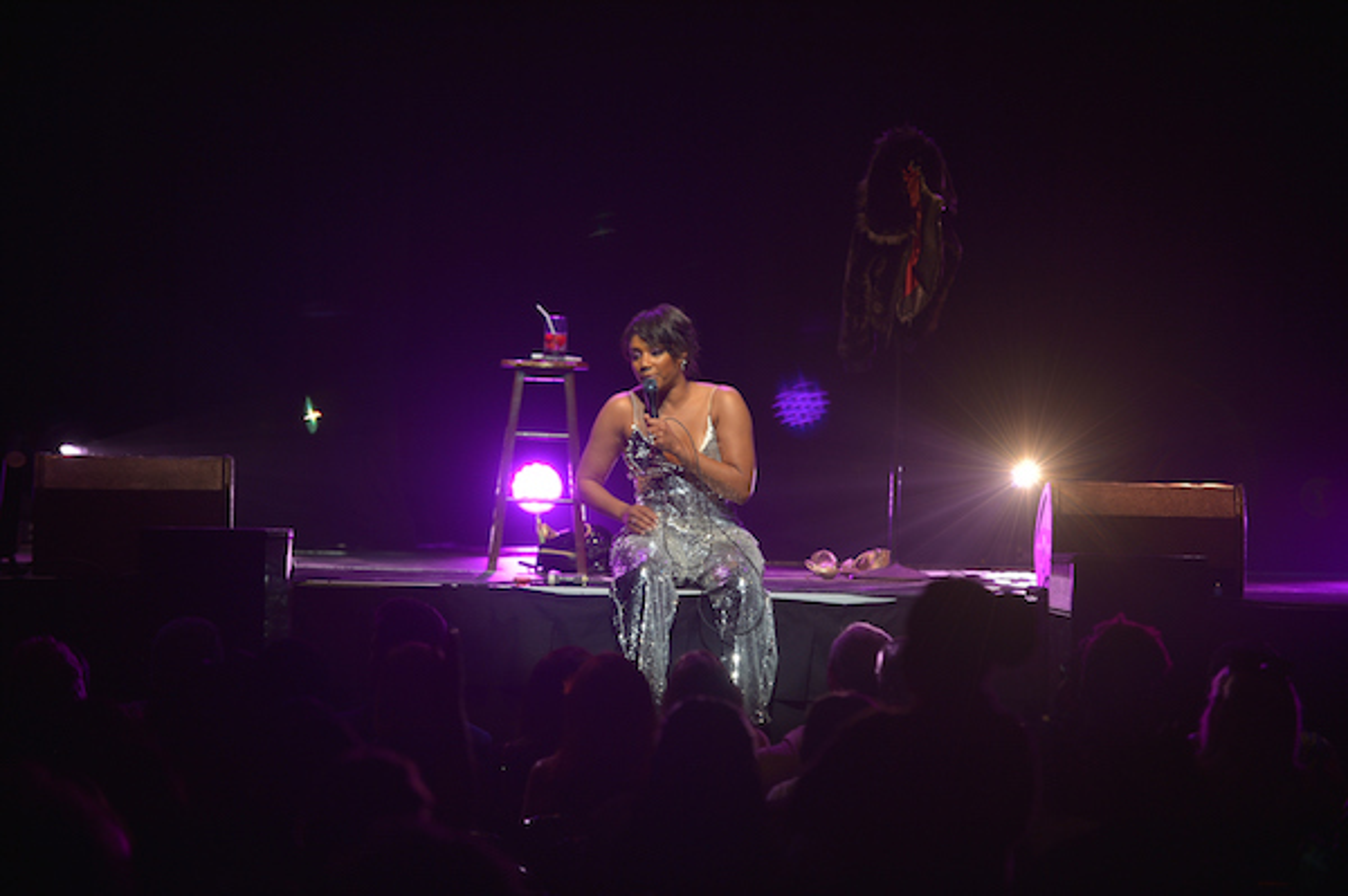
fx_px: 6360
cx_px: 674
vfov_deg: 8.1
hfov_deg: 12.1
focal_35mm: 170
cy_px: 448
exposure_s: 1/400
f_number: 4
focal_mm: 170
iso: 400
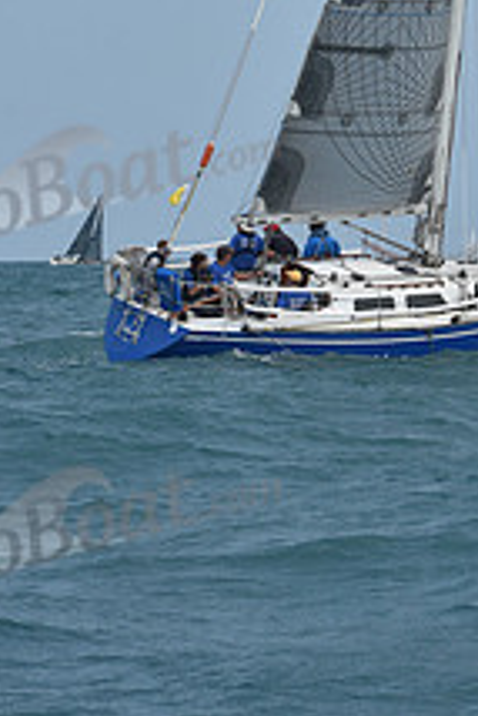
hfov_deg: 7.2
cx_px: 456
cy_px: -23
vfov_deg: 10.7
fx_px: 3778
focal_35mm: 190
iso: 250
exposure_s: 1/800
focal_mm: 70
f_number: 10
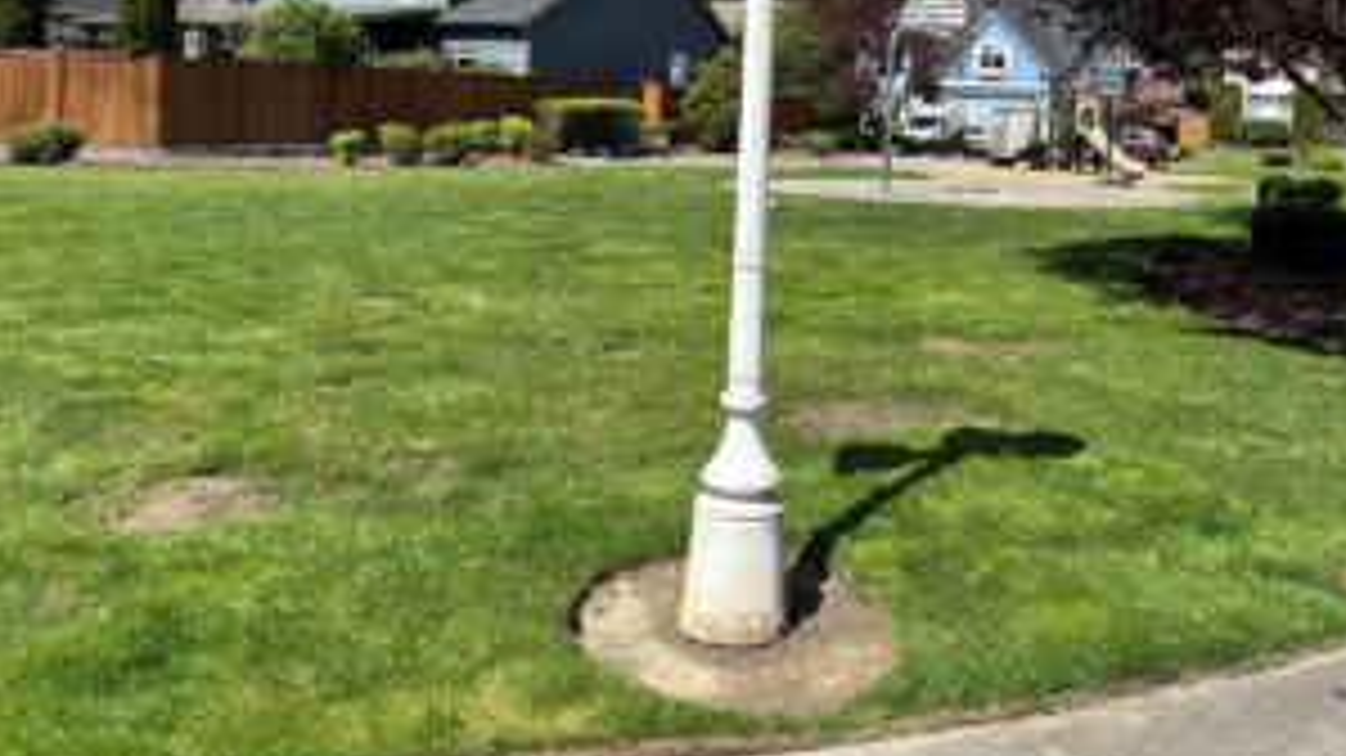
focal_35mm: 35
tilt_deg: -1.1
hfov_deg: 56.4
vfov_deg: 32.9
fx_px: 1249
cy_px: 166
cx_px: 783
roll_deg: -3.4
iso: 80
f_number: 1.78
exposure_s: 1/3247
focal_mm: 6.86
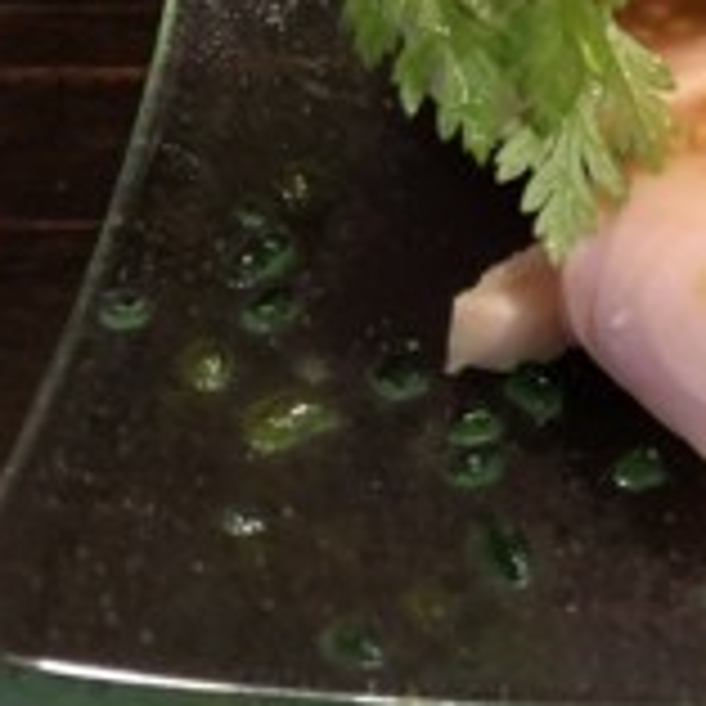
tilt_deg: -51.8
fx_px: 1638
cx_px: 818
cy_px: 184
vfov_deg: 24.1
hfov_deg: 22.6
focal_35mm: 71
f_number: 1.8
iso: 100
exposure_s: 1/4
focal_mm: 4
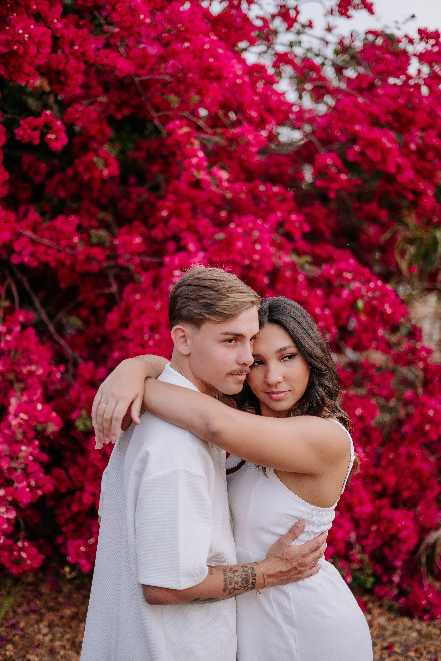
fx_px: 919
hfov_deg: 27.0
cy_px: 330
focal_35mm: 50
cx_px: 220
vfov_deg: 39.6
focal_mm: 50
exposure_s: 1/500
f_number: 1.8
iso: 320
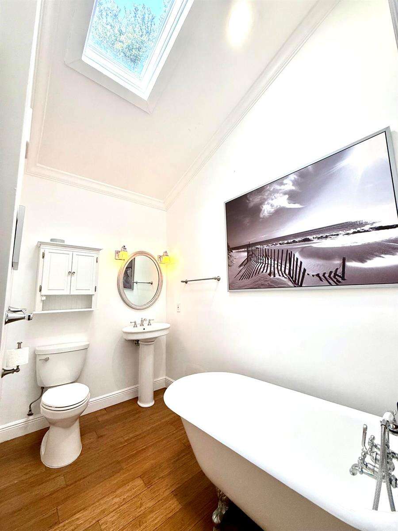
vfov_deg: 102.1
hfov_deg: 85.7
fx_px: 215
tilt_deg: +8.5
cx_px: 199
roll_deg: +0.9
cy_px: 266
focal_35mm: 14
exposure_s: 1/120
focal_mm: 2.22
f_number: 2.2
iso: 160
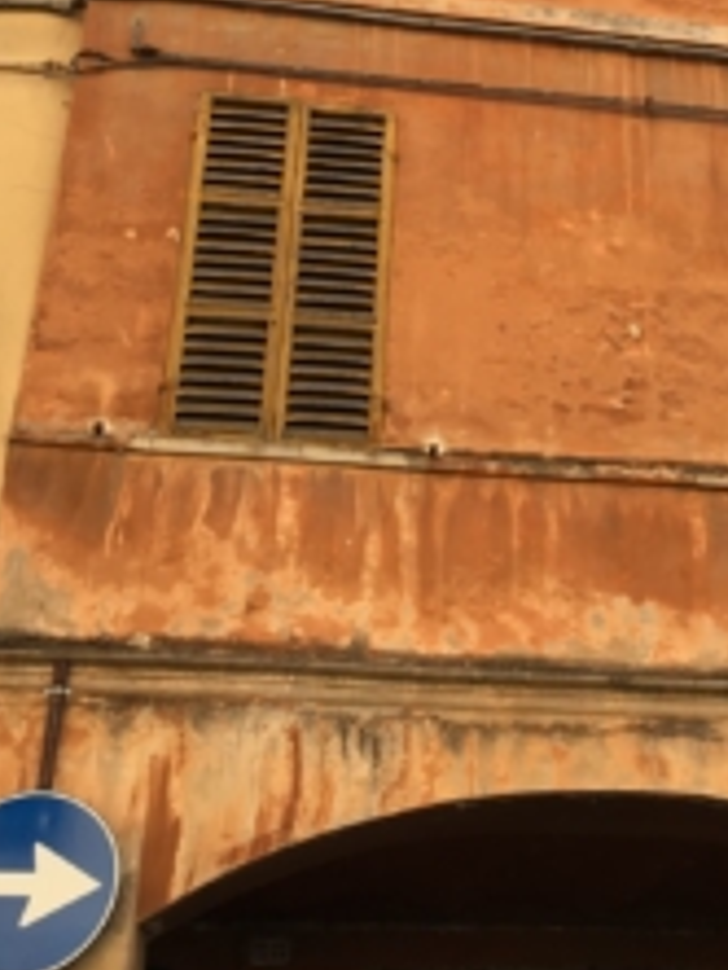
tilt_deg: +31.4
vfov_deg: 31.9
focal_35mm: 59
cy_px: 215
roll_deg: +0.7
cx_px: 575
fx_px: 1653
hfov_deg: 24.5
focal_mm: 4.15
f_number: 2.2
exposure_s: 1/285
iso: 25
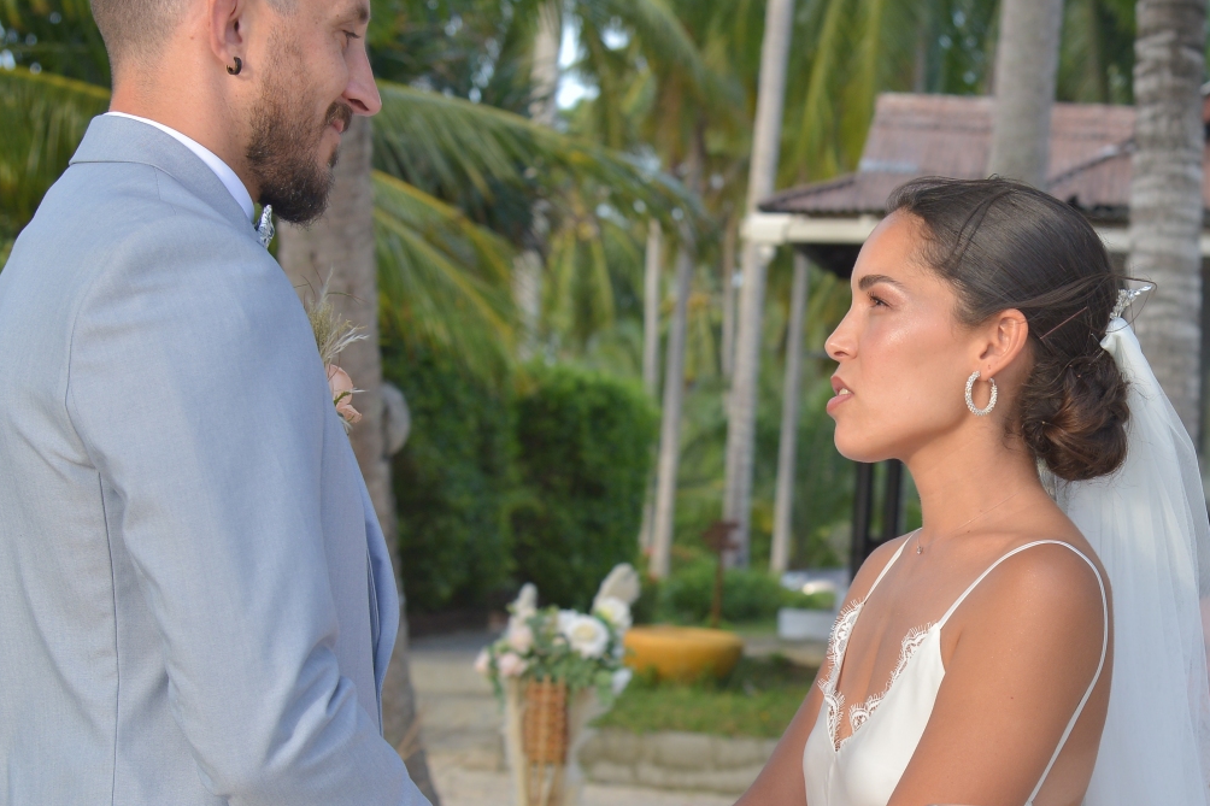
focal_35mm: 104
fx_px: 3495
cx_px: 961
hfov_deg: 19.5
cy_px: 481
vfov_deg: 13.2
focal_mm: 58
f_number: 5
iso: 400
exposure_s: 1/250
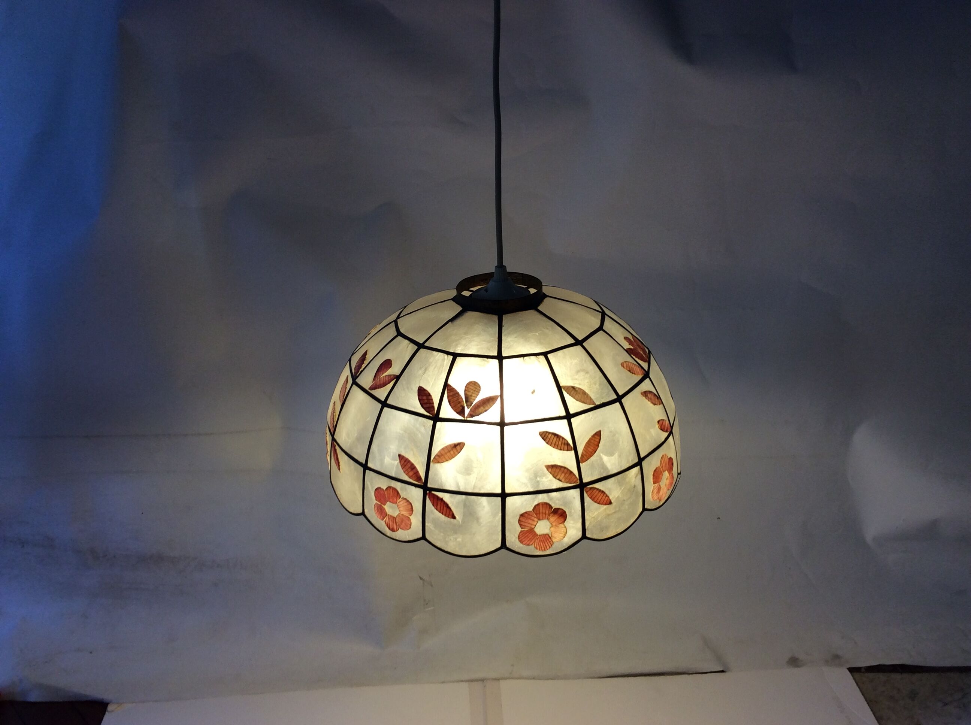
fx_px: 896
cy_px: 362
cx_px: 486
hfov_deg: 56.9
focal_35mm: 32
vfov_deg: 44.1
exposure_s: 1/50
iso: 40
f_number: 2.4
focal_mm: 3.3
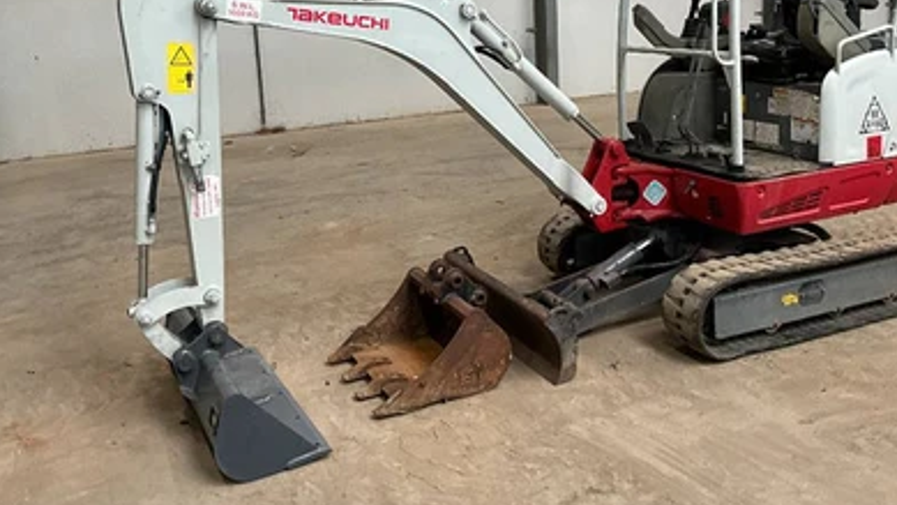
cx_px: 496
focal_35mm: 39
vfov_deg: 30.1
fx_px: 928
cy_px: 141
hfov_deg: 51.5
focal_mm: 3
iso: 100
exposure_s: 1/60
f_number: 1.8
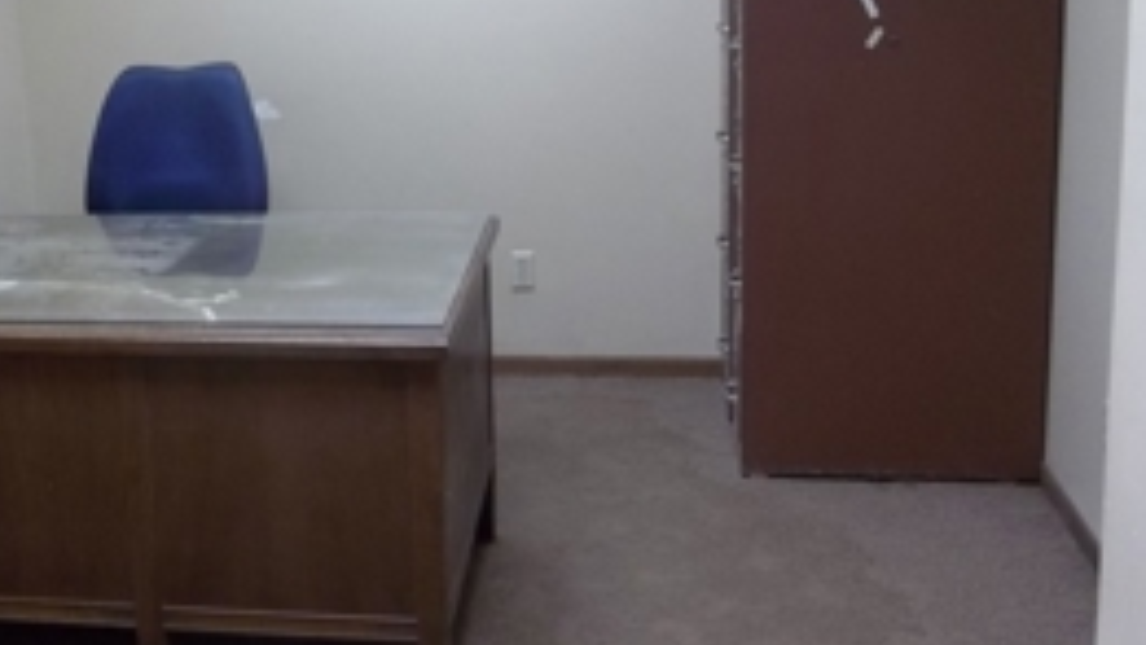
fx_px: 1368
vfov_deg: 26.3
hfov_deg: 44.8
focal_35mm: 45
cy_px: 171
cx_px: 391
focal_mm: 4.9
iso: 175
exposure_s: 1/8
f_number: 3.5
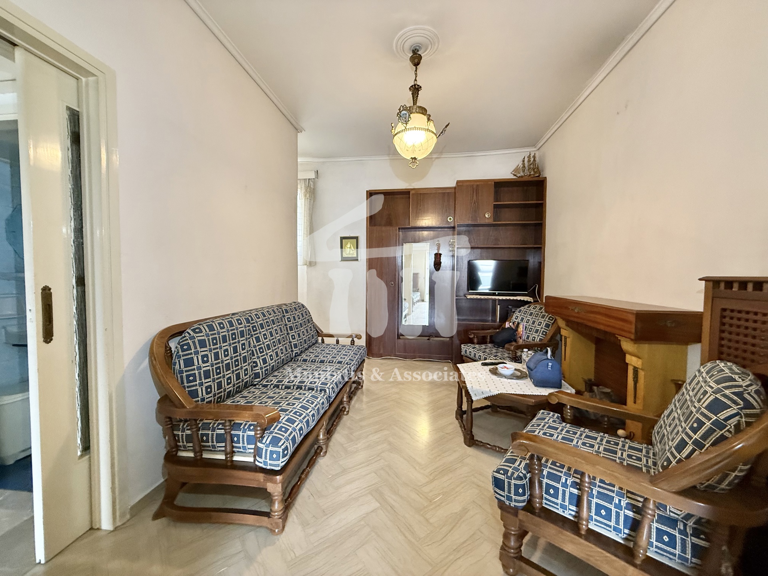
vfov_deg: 85.7
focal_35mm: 14
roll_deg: -0.3
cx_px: 384
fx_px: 311
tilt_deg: -2.1
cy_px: 288
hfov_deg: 102.1
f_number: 2.2
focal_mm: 2.22
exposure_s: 1/60
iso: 400
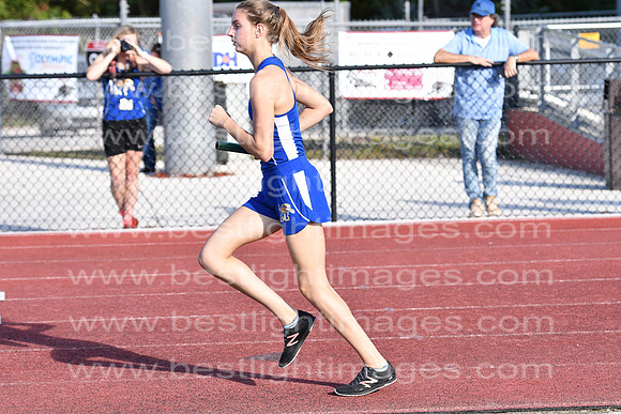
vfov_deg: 9.3
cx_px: 310
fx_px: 2536
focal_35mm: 147
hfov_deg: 14.0
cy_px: 207
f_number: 5.6
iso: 800
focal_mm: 98
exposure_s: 1/3200
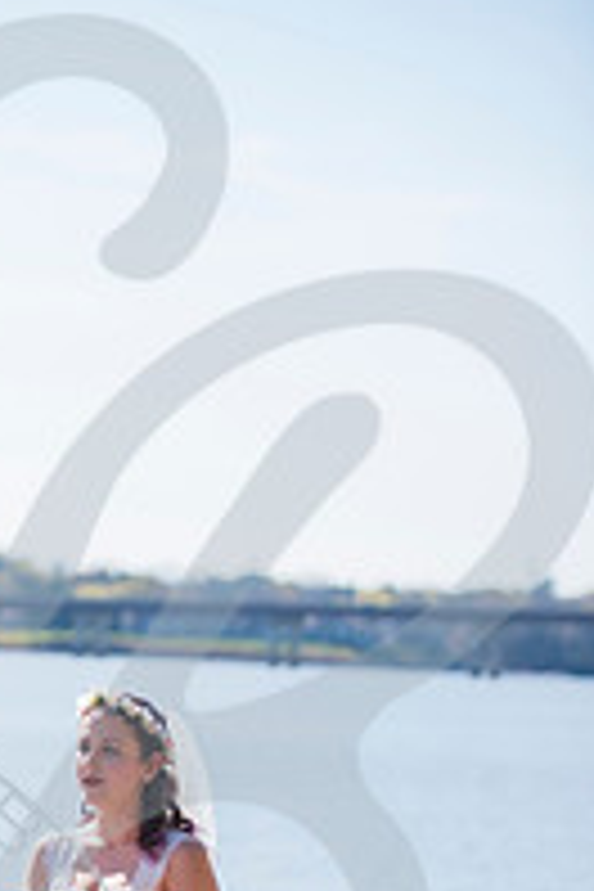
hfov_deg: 6.3
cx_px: -40
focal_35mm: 216
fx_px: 5346
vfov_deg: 9.5
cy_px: 774
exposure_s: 1/1000
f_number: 2.8
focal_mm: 95
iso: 100
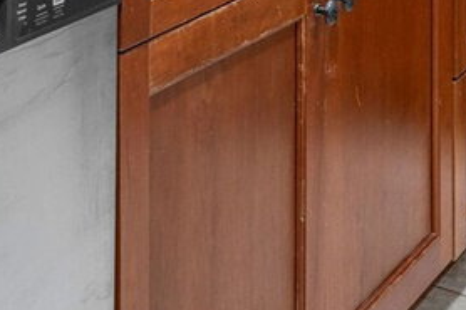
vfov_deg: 12.5
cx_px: 70
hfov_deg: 21.1
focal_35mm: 95
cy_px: -330
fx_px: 1229
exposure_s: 1/13
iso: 320
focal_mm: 22
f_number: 7.1
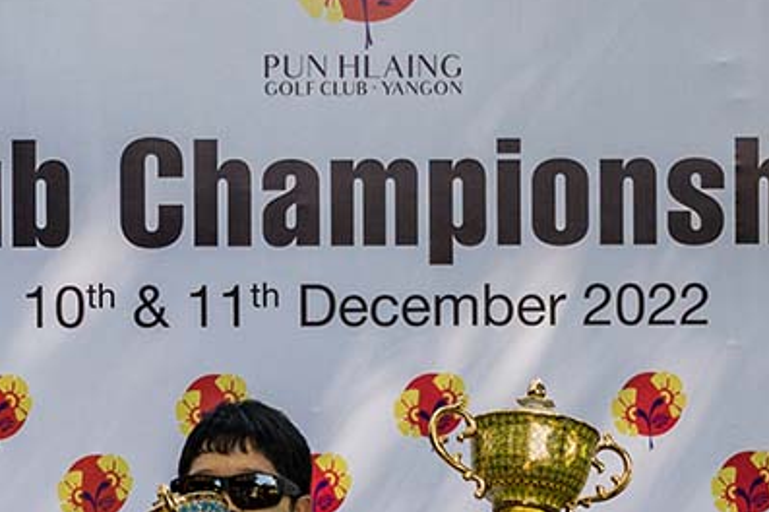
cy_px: 482
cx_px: 308
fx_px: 1857
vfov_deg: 15.5
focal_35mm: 87
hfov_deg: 23.4
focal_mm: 36
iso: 360
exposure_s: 1/320
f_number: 7.1
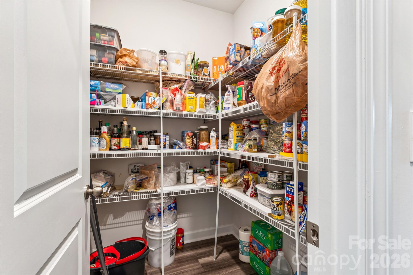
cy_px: 138
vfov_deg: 72.7
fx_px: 187
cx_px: 206
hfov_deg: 95.7
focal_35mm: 16
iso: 100
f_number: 9
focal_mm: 16.3
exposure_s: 1/1.25
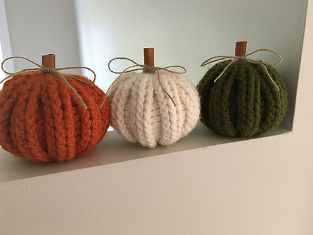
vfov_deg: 46.9
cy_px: 116
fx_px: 271
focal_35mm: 30
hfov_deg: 59.9
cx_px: 156
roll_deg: -0.5
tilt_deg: -16.1
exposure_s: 1/24
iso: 200
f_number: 2.2
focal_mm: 4.15
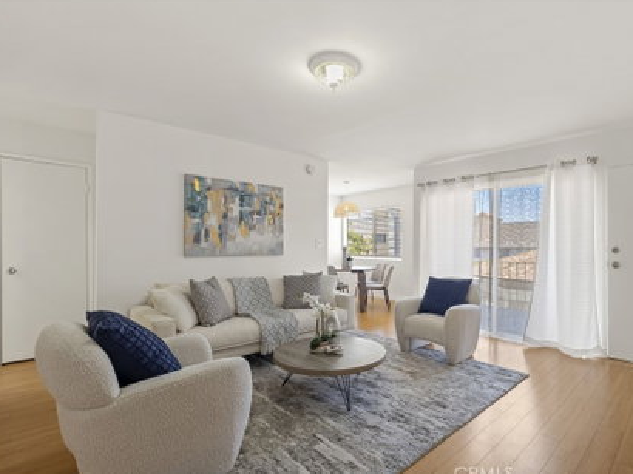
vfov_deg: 71.5
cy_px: 238
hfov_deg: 87.4
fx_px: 329
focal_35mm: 18
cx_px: 354
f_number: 7.1
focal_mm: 16
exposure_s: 1/1.67
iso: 320
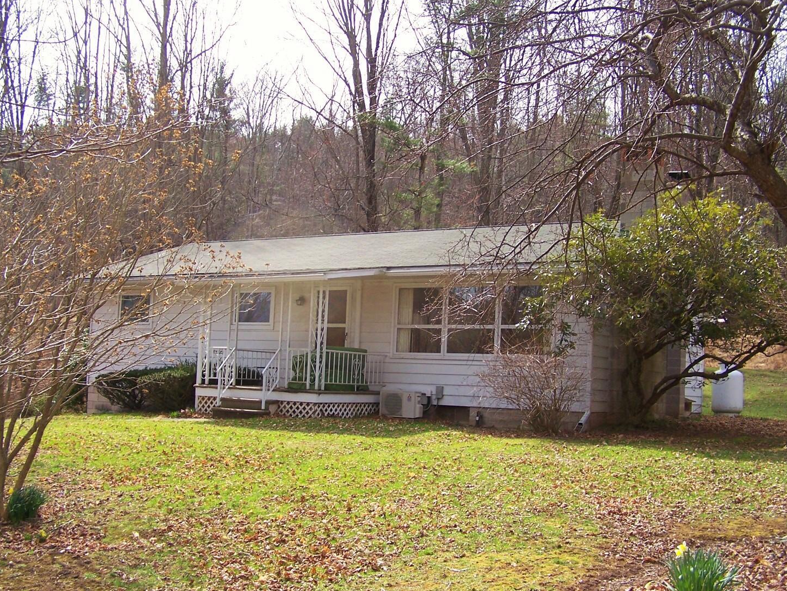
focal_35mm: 41
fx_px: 932
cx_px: 397
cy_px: 314
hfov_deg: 45.8
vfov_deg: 35.1
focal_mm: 6.3
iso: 80
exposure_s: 1/500
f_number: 2.8
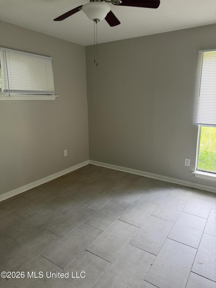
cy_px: 144
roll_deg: +1.0
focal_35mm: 24
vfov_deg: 71.6
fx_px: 200
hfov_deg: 56.8
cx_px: 108
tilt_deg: -11.9
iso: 160
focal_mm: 6.76
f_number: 1.78
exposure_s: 1/121
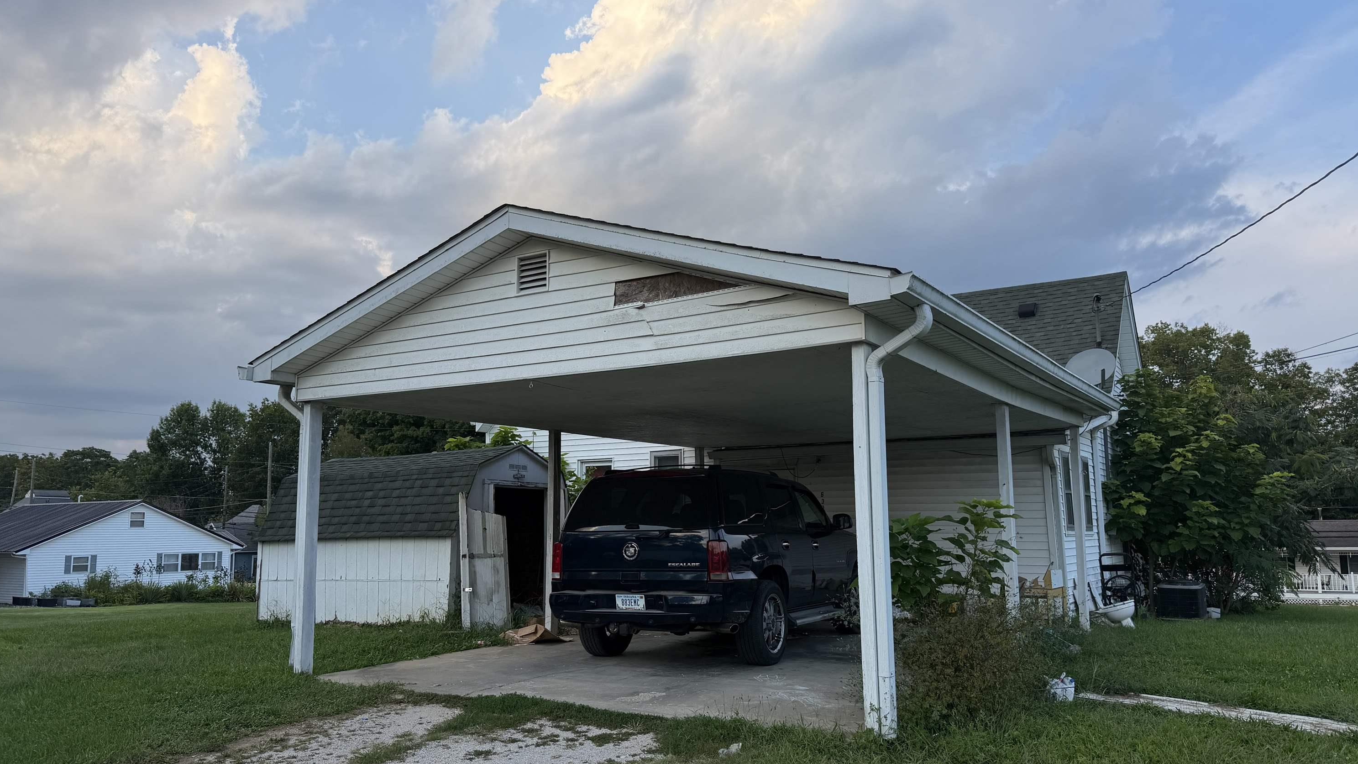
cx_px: 682
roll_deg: +0.6
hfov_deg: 69.9
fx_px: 972
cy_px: 394
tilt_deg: +5.0
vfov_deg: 42.9
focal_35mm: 27
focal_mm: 6.76
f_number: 1.78
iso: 80
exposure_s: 1/1211
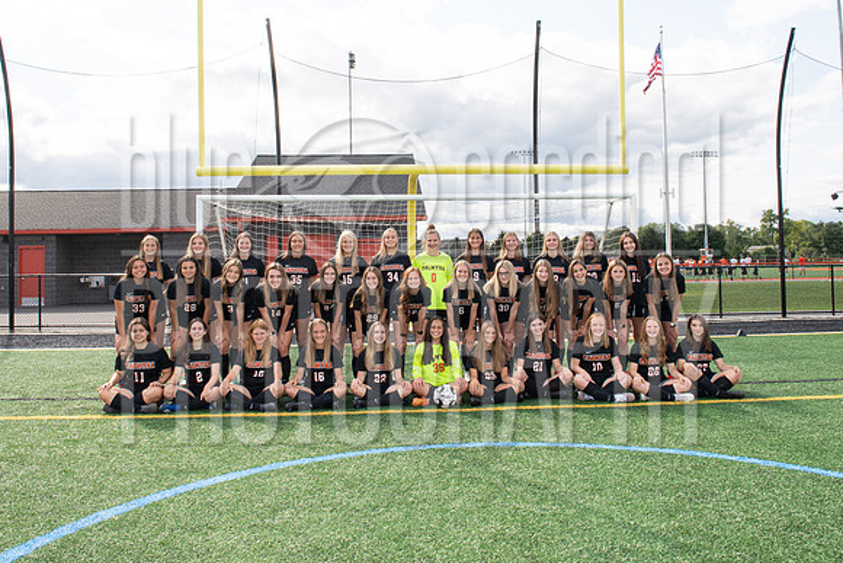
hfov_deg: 63.3
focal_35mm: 29
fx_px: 683
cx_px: 425
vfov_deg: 44.6
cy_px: 237
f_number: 13
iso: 500
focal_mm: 24
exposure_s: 1/250
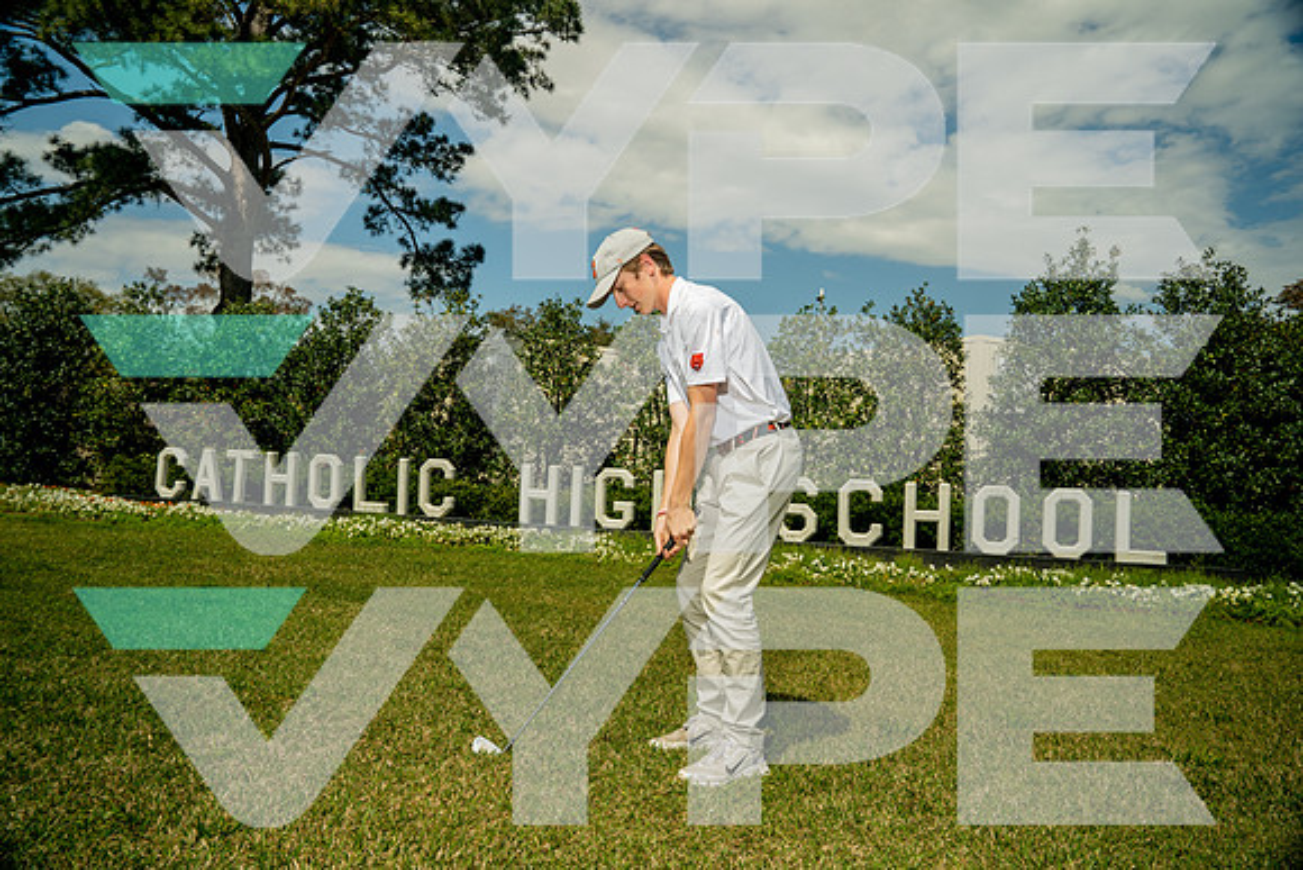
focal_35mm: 26
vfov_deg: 49.6
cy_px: 435
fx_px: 941
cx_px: 652
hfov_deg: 69.4
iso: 100
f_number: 8
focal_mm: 26
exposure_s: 1/250
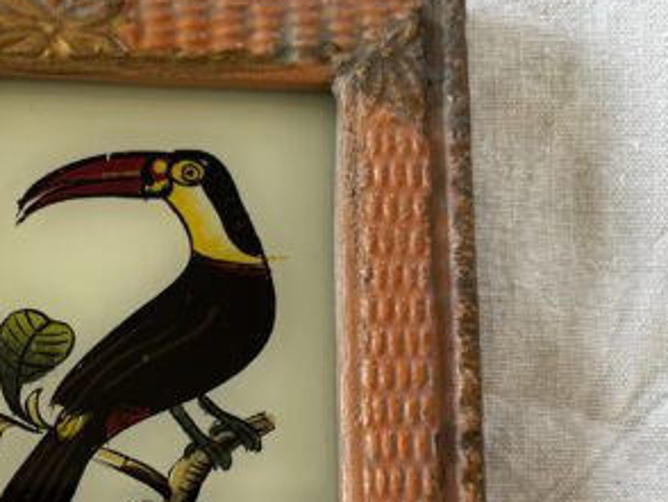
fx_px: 1024
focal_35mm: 53
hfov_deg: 35.0
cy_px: 409
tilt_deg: -81.5
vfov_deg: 27.0
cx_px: 130
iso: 125
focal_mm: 5.96
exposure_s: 1/100
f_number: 1.6
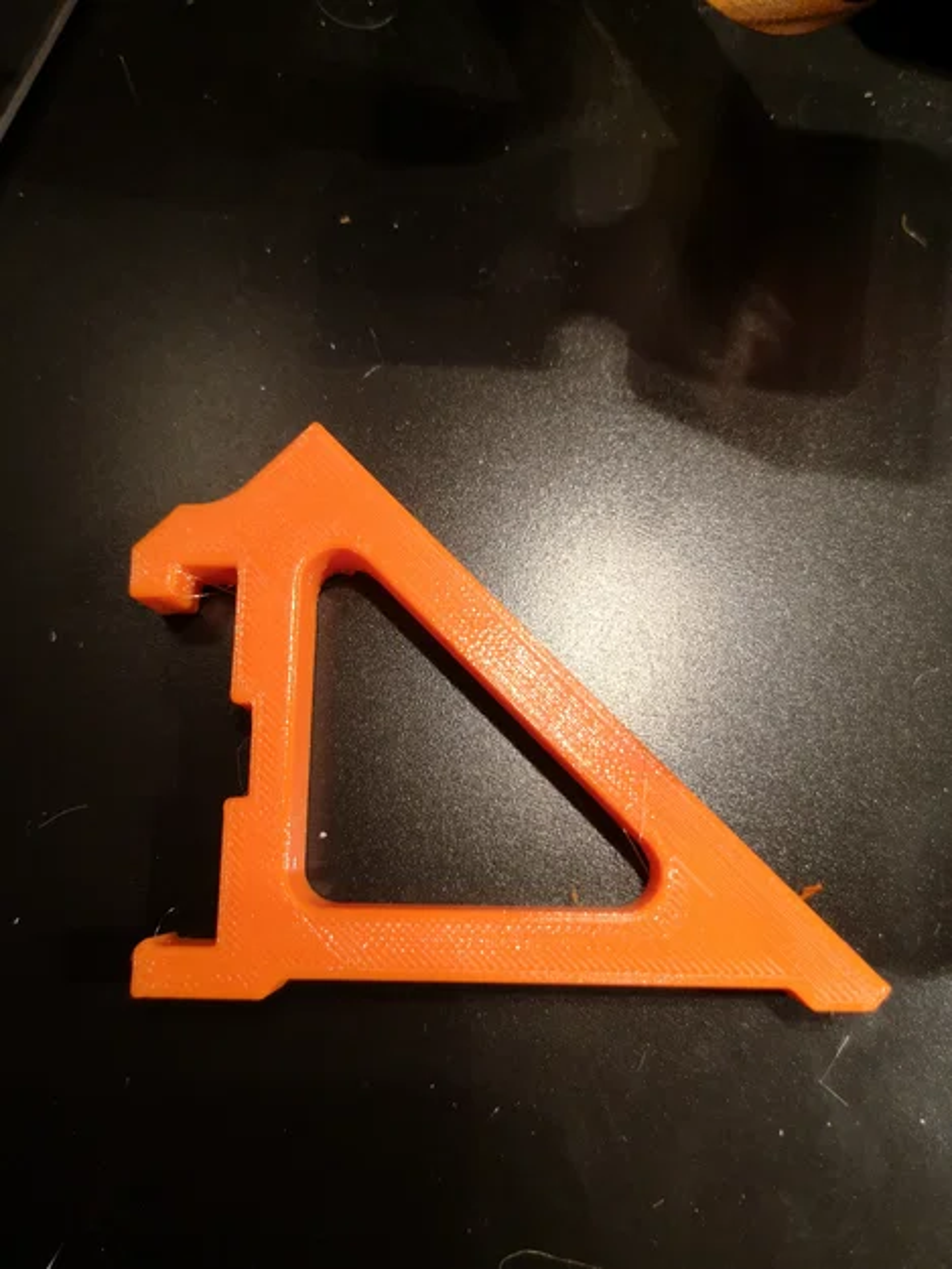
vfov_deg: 65.3
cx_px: 476
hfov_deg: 51.4
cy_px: 634
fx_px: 990
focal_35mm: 27
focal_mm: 3.95
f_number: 1.8
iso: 160
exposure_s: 1/33.3
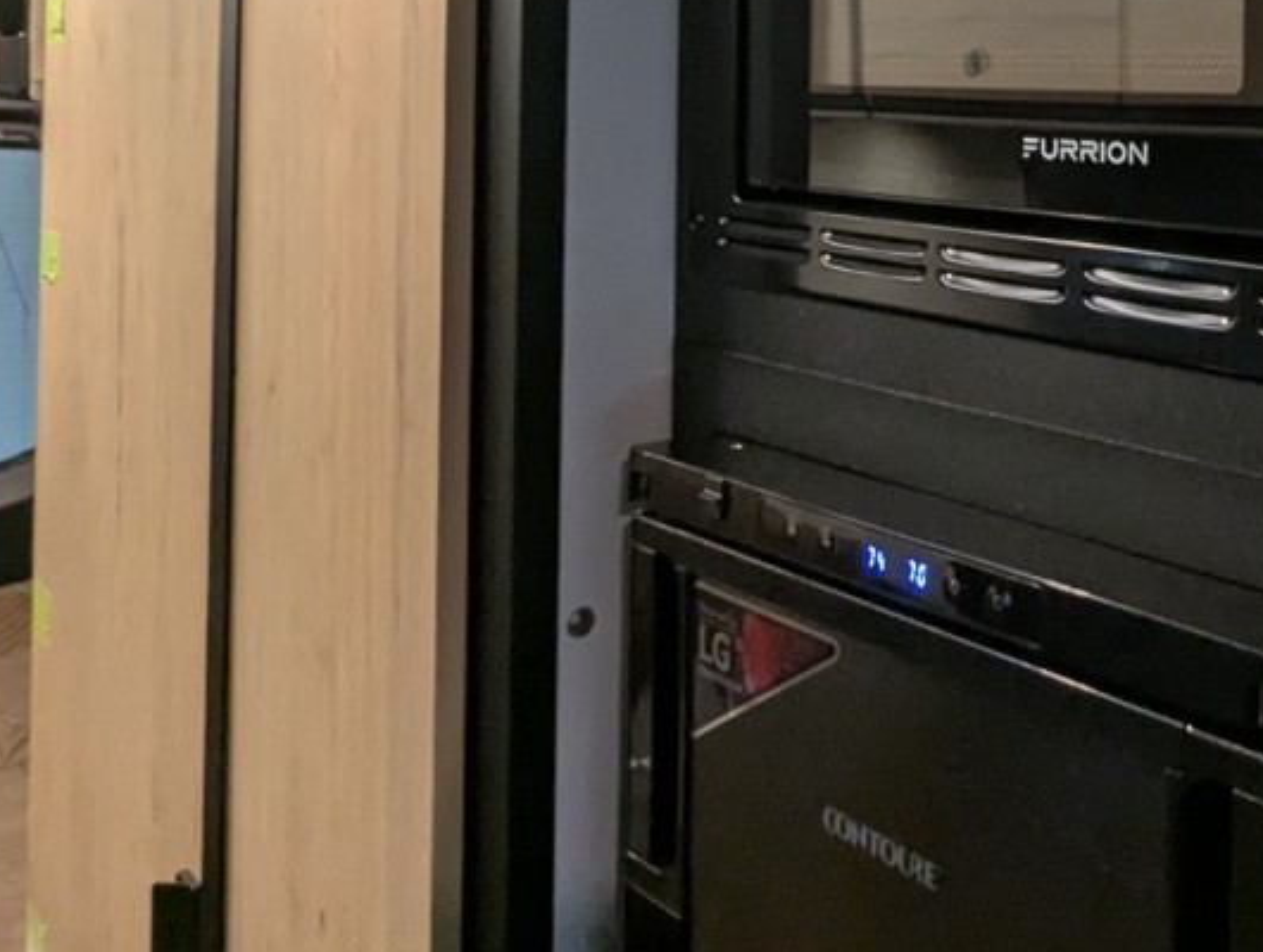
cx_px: 1126
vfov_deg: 32.5
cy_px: 74
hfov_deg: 41.4
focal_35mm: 42
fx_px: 1535
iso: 138
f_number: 2.2
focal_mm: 2.35
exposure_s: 1/39.8
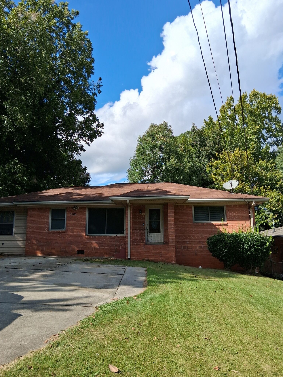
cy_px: 188
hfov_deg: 48.2
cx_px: 138
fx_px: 316
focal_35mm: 29
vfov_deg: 61.7
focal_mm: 3.98
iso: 25
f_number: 1.8
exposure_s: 1/827
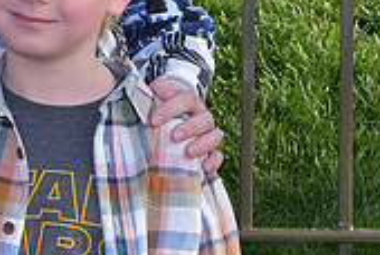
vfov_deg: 5.6
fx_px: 2591
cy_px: -53
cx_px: 20
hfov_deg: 8.4
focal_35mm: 245
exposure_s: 1/250
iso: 200
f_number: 11
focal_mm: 48
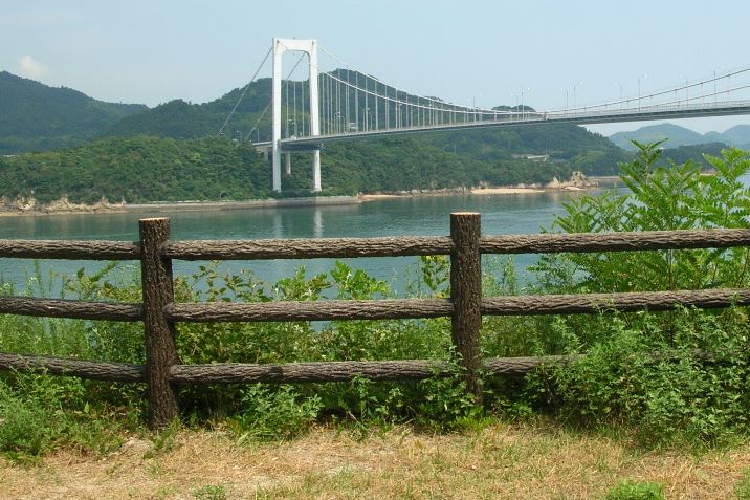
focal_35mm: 52
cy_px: 129
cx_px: 520
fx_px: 1083
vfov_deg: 25.7
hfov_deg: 37.6
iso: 50
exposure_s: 1/243
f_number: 5.6
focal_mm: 5.8
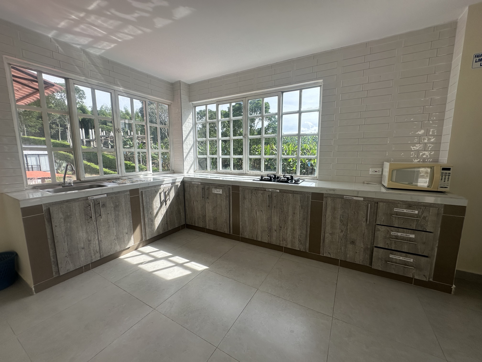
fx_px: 195
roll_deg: +0.3
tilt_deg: -7.2
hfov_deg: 102.1
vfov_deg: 85.7
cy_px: 181
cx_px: 241
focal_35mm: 14
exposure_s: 1/818
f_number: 2.2
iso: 40
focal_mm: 2.22
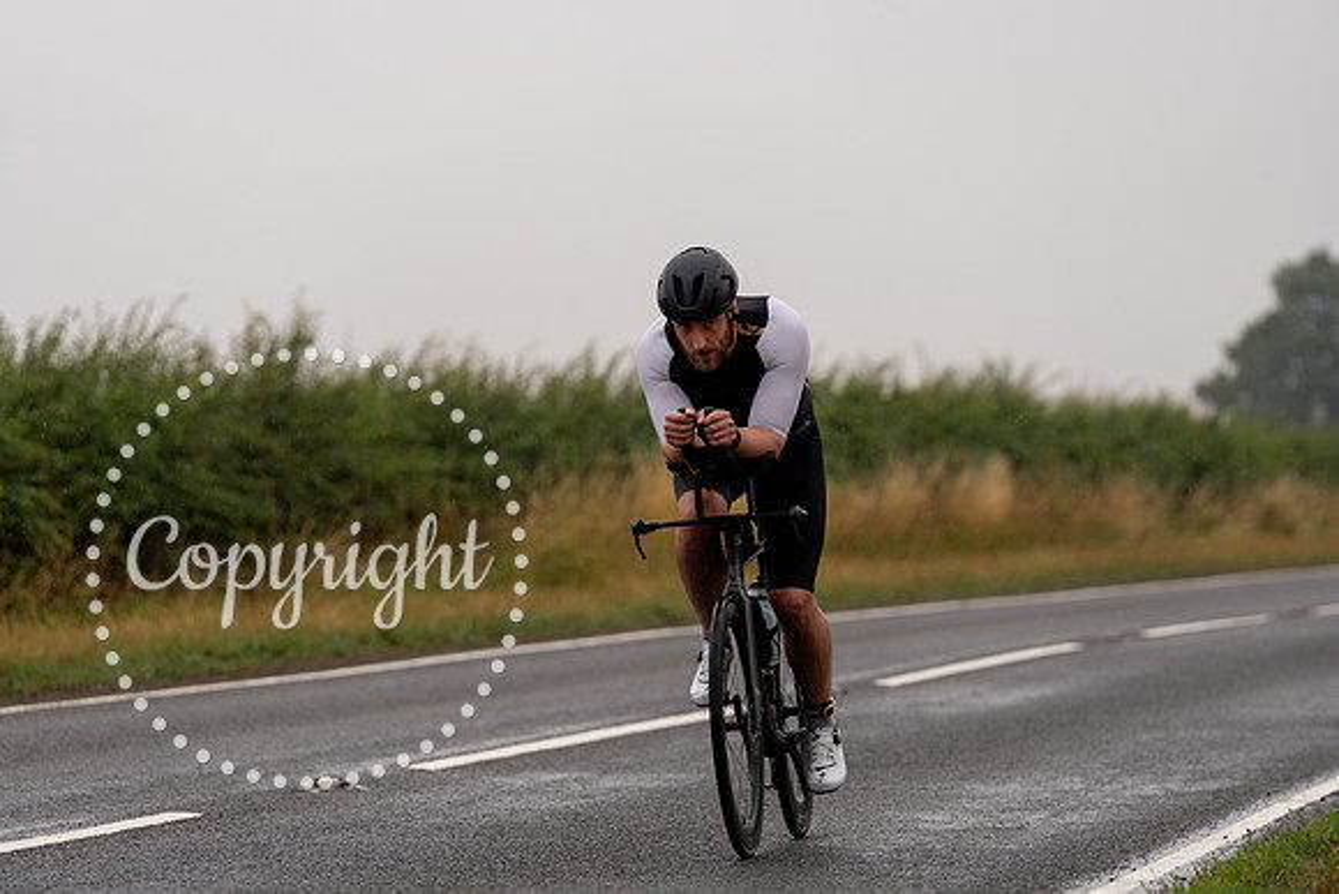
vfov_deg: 7.3
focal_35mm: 188
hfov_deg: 10.9
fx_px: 6994
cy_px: 447
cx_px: 670
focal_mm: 188
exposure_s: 1/1000
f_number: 4
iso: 100
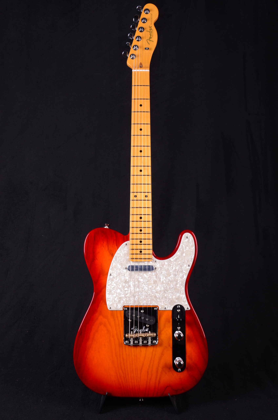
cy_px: 210
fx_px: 489
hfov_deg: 31.8
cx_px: 139
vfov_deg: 46.5
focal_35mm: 42
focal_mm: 28
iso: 200
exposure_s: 1/200
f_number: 13
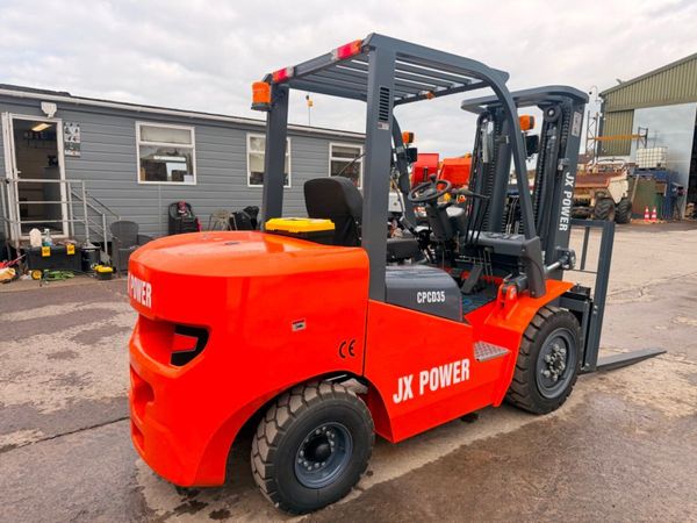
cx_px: 348
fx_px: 483
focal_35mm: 24
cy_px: 262
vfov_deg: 56.8
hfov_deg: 71.6
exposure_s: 1/1060
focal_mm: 6.76
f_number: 1.78
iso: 100
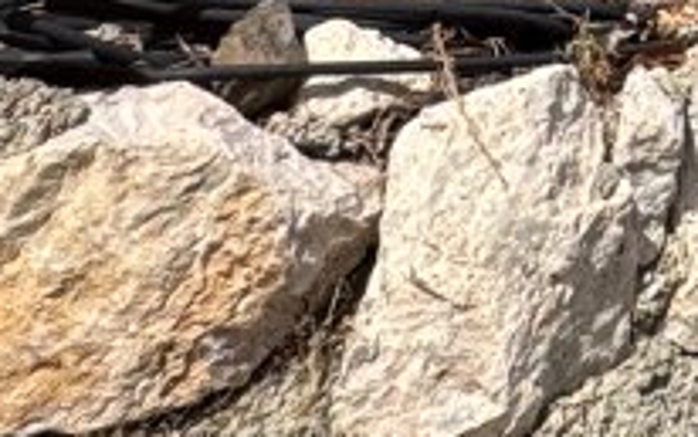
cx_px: 1487
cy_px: -889
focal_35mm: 108
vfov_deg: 9.4
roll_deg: +3.9
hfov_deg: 14.9
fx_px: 2056
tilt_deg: +3.6
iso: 50
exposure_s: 1/1506
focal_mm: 2.22
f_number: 2.2
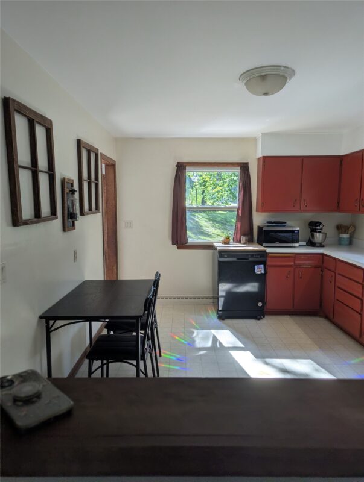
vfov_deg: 71.5
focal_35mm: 24
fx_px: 335
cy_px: 241
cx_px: 182
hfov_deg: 57.0
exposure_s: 1/127
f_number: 1.85
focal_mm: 6.81
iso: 38
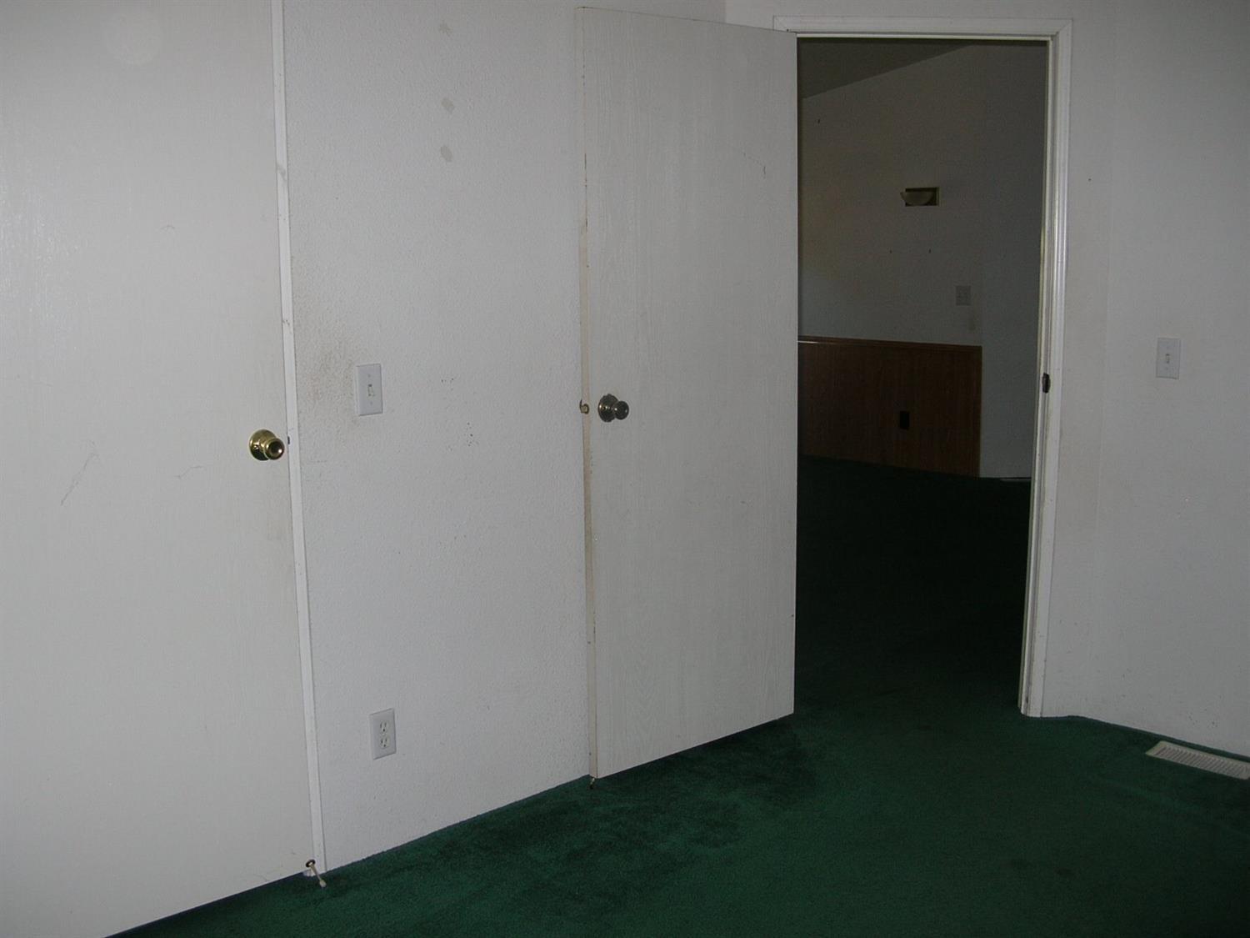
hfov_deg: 51.4
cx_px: 625
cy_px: 469
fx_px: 1300
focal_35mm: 36
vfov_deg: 39.7
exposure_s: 1/60.1
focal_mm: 6
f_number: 2.7
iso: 50
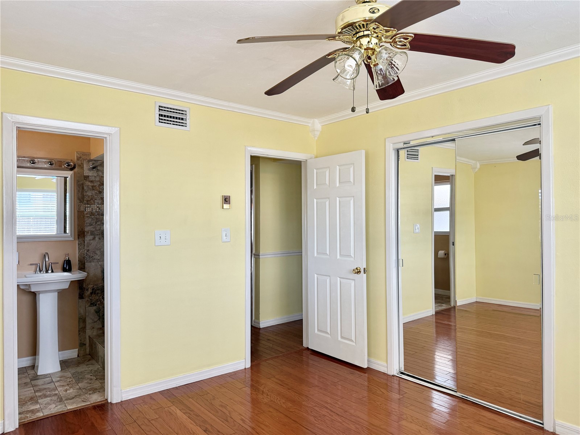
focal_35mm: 24
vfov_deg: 56.8
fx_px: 402
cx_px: 290
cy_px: 218
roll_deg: +0.1
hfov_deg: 71.6
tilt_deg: -0.2
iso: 160
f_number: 1.78
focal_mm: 6.76
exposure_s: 1/231
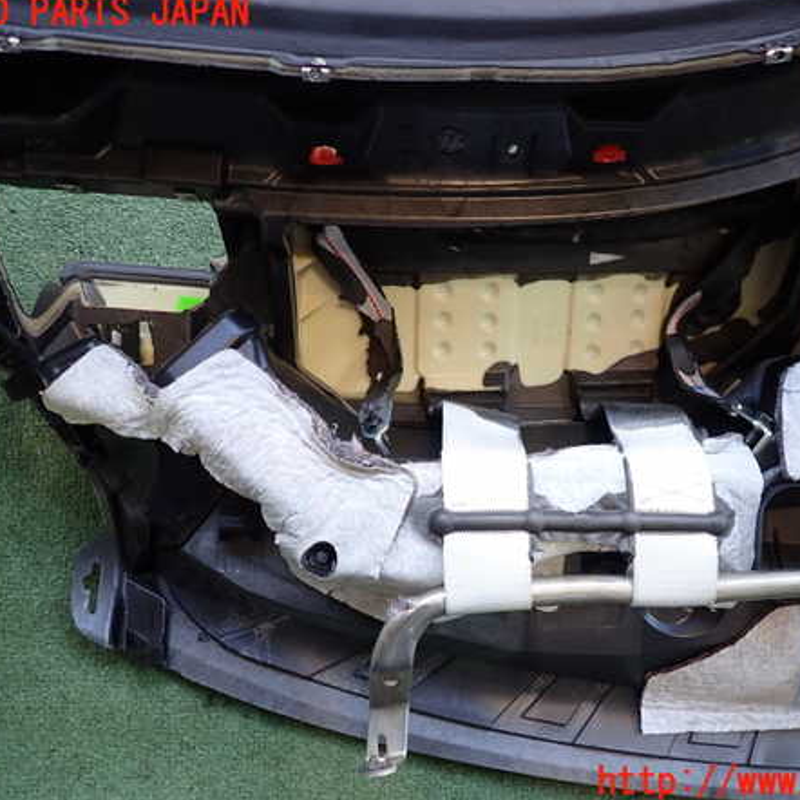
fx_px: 784
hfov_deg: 53.8
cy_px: 398
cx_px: 463
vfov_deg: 54.0
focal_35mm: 30
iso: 200
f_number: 2
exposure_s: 1/100
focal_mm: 4.5
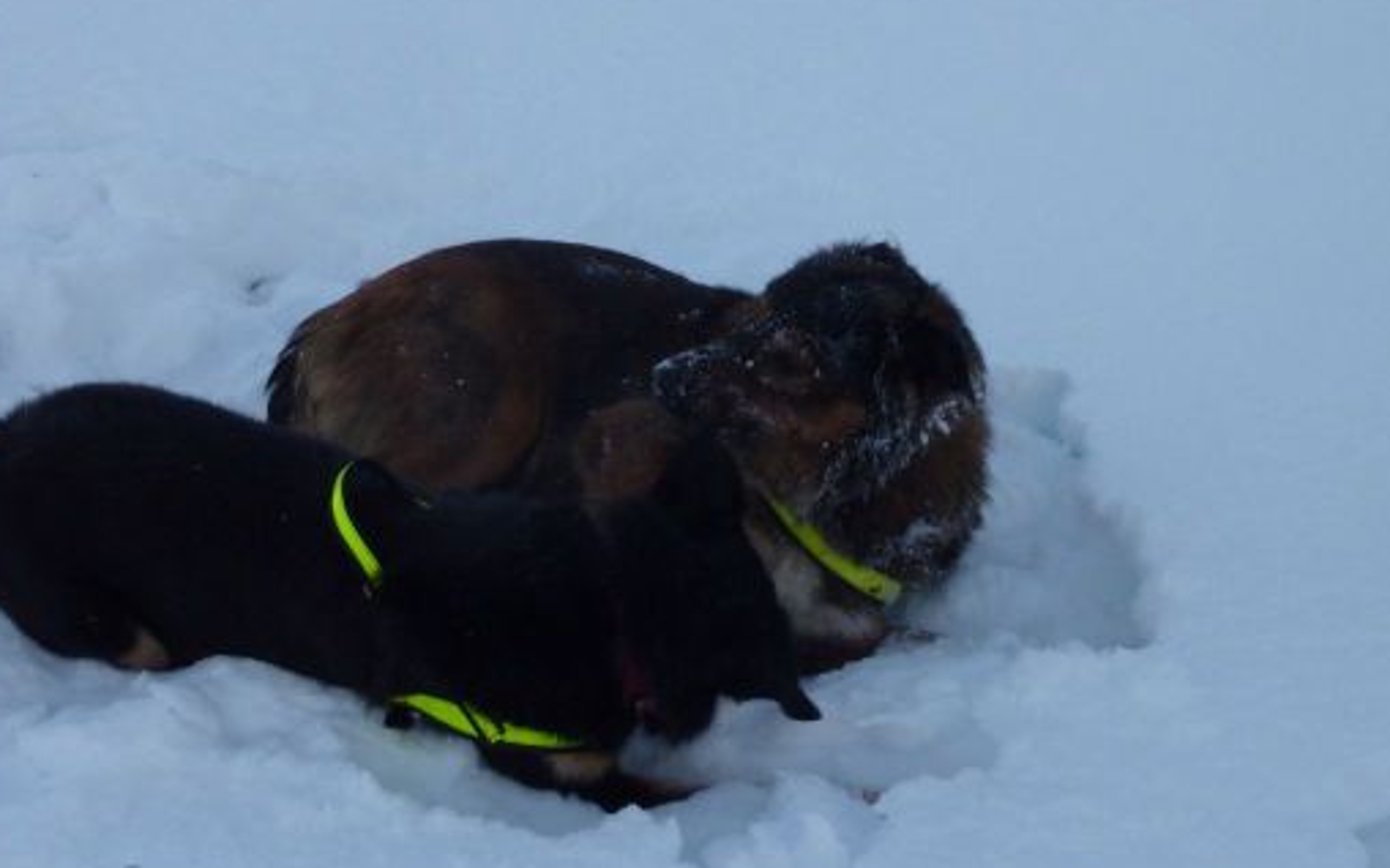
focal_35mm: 70
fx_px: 2651
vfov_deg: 18.5
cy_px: 276
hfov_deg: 29.4
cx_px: 666
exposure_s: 1/200
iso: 160
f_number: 3.7
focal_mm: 6.9
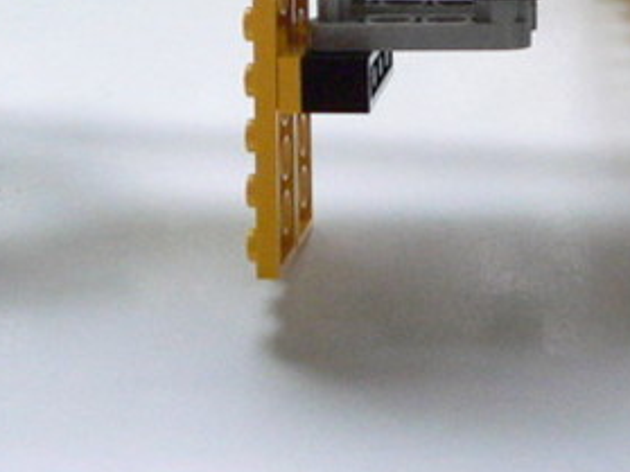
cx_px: 375
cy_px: -166
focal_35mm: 116
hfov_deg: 17.0
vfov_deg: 12.3
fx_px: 2110
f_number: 2.8
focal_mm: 6
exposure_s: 1/20
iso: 400
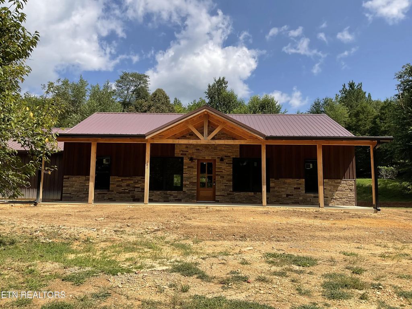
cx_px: 206
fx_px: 345
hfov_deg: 61.7
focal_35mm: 29
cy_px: 154
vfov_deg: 48.2
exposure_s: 1/2227
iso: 16
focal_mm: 3
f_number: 1.8
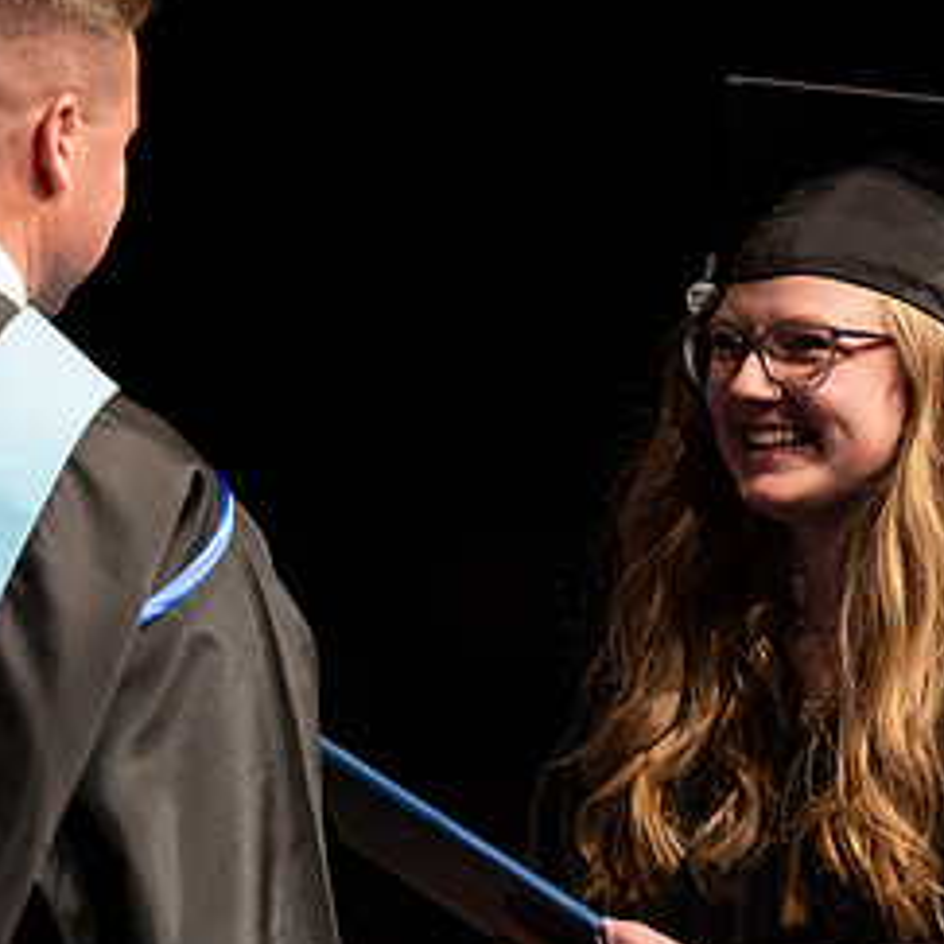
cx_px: 259
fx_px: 16321
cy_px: 764
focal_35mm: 529
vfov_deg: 3.3
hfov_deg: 3.3
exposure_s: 1/200
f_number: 2.8
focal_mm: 200
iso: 1250
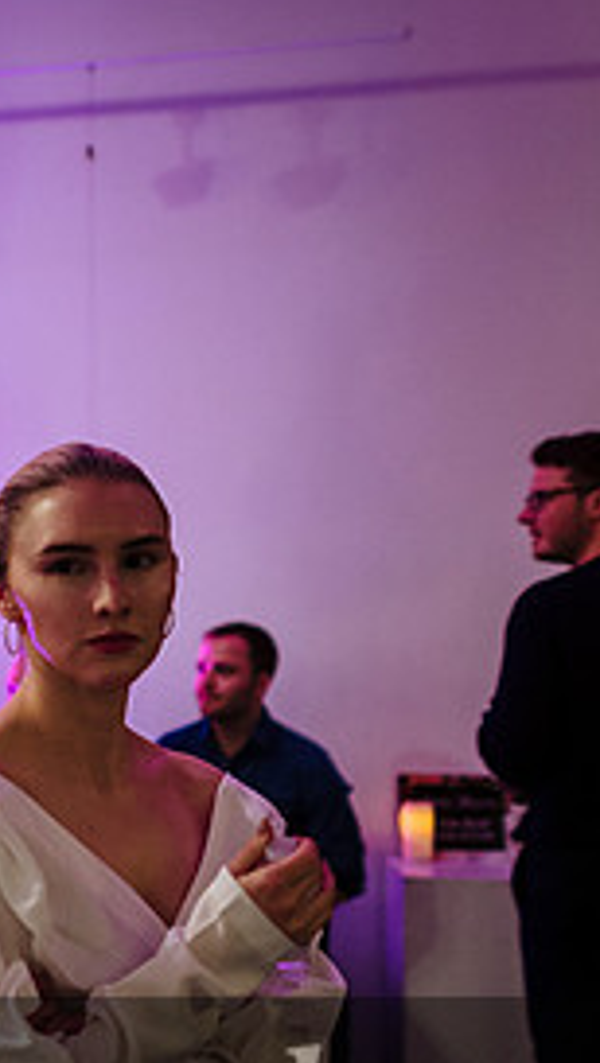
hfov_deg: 19.2
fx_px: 1609
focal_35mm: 57
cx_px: -223
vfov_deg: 36.4
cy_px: 664
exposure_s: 1/160
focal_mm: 24
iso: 1250
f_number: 1.4
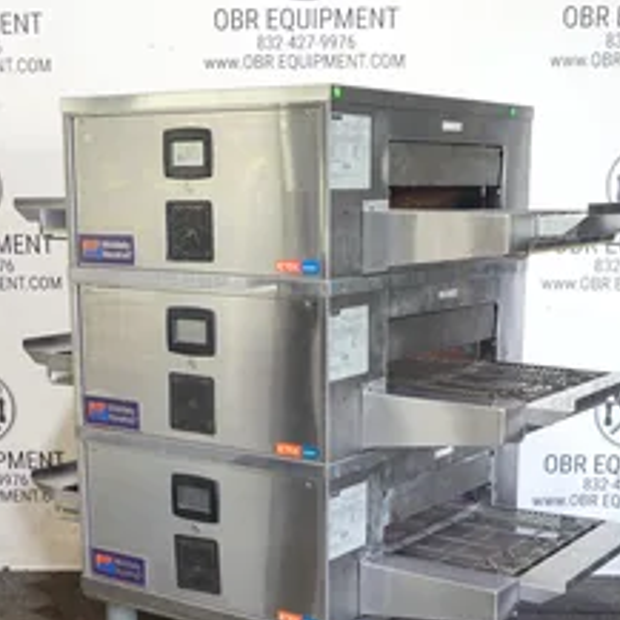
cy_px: 454
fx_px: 1175
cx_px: 330
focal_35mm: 58
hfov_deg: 29.5
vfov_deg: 29.2
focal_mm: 13.84
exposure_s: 1/10
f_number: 3.5
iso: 250
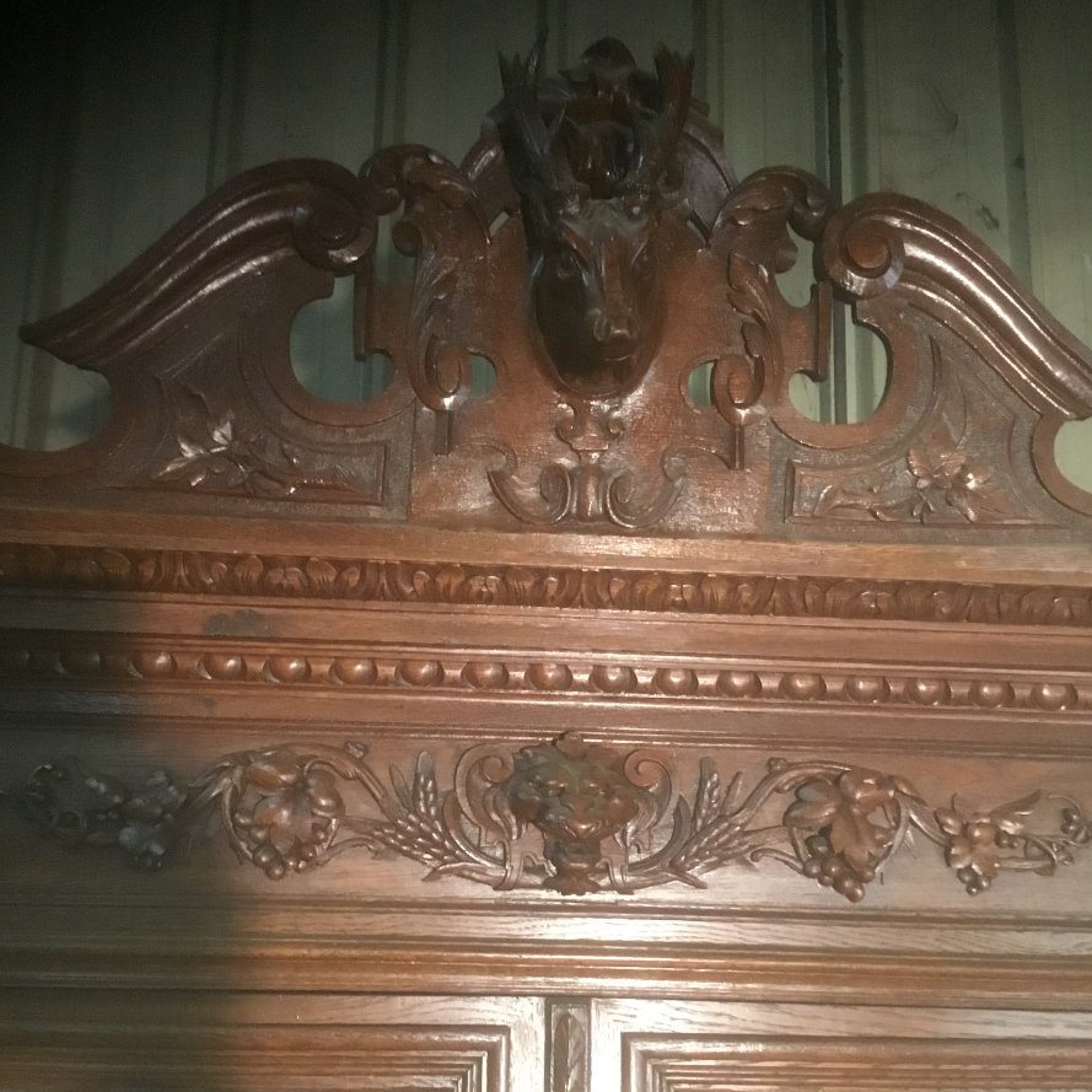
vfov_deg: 44.7
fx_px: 1321
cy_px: 661
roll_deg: +0.0
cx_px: 543
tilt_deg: +12.7
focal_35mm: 37
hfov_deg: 44.9
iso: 320
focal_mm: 3.3
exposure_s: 1/17
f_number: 2.4
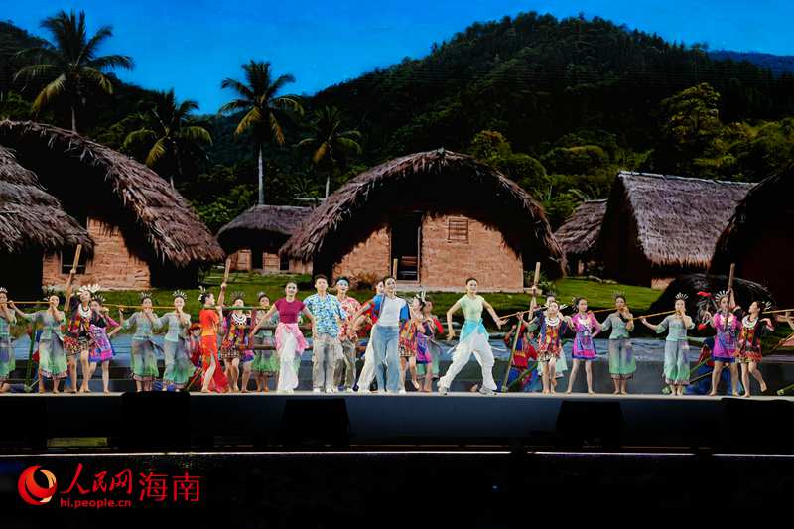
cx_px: 397
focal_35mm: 114
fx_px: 2514
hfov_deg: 18.0
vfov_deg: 12.0
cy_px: 264
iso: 100
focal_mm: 114
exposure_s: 1/160
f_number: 2.8
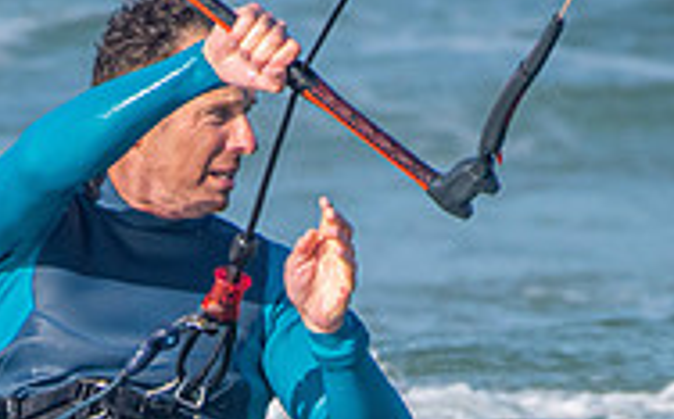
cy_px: 695
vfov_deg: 0.7
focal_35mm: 1931
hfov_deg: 1.1
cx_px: 288
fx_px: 35428
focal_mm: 500
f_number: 5.6
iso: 560
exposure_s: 1/4000
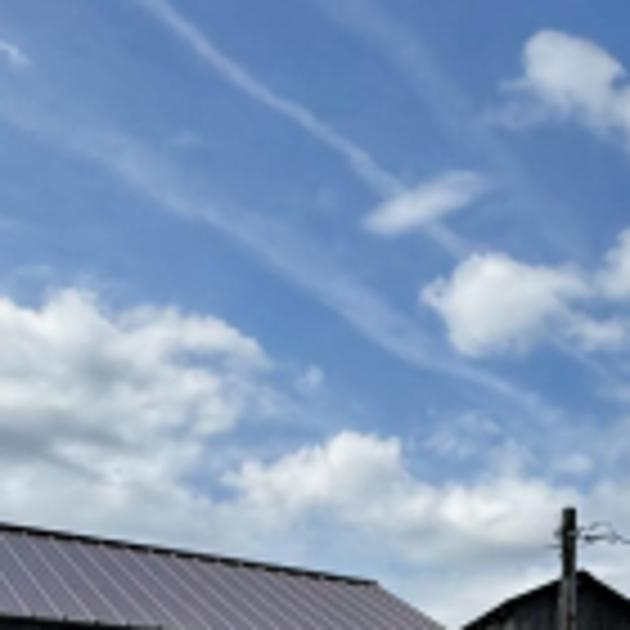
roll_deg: -0.7
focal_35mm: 59
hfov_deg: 28.1
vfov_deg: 26.9
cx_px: 551
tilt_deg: +6.7
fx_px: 1215
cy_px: 675
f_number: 2.2
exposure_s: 1/2985
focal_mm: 2.22
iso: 50
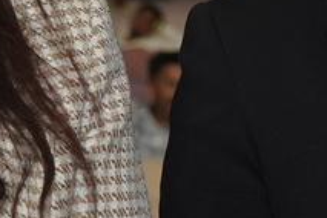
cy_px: 109
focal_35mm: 260
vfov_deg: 5.3
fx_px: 2361
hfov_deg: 7.8
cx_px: 390
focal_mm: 37
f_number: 4
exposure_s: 1/200
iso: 1000
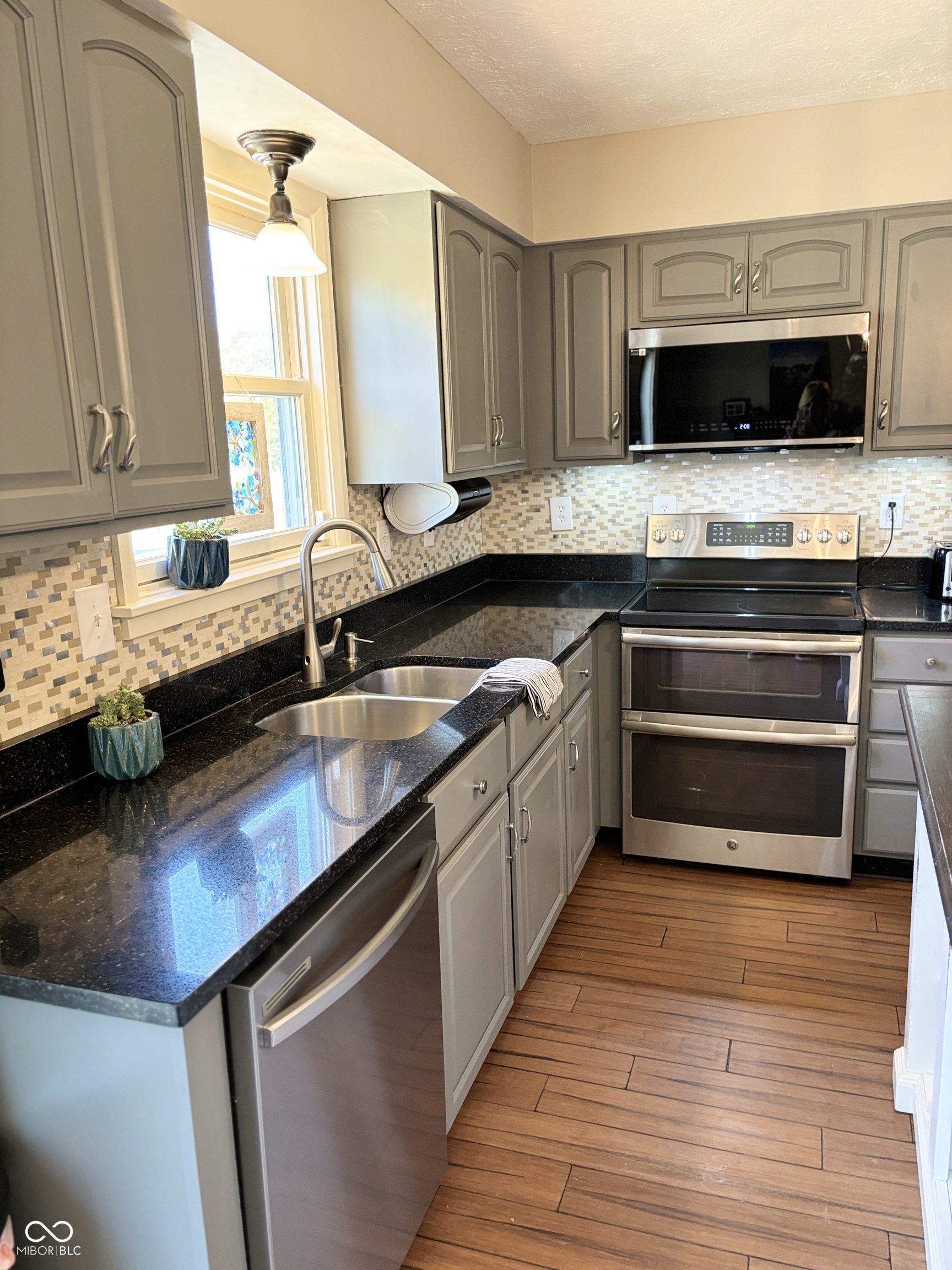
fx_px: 953
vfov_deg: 67.3
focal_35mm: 26
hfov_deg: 53.1
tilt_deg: -11.9
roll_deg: +1.2
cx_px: 476
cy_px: 635
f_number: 1.6
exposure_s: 1/60
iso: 160
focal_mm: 5.96
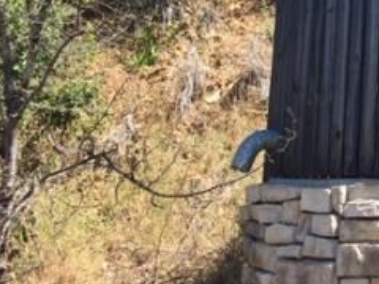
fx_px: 766
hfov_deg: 25.4
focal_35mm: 70
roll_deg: -0.8
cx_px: 436
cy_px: -47
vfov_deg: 19.9
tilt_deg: +18.3
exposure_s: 1/557
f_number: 2.2
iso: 25
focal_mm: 4.15
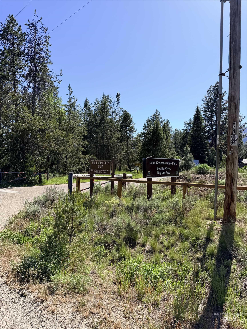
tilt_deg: +0.0
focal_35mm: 24
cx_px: 124
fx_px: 228
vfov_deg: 71.6
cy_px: 164
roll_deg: -1.7
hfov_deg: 56.8
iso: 80
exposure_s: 1/3953
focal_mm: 6.76
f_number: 1.78
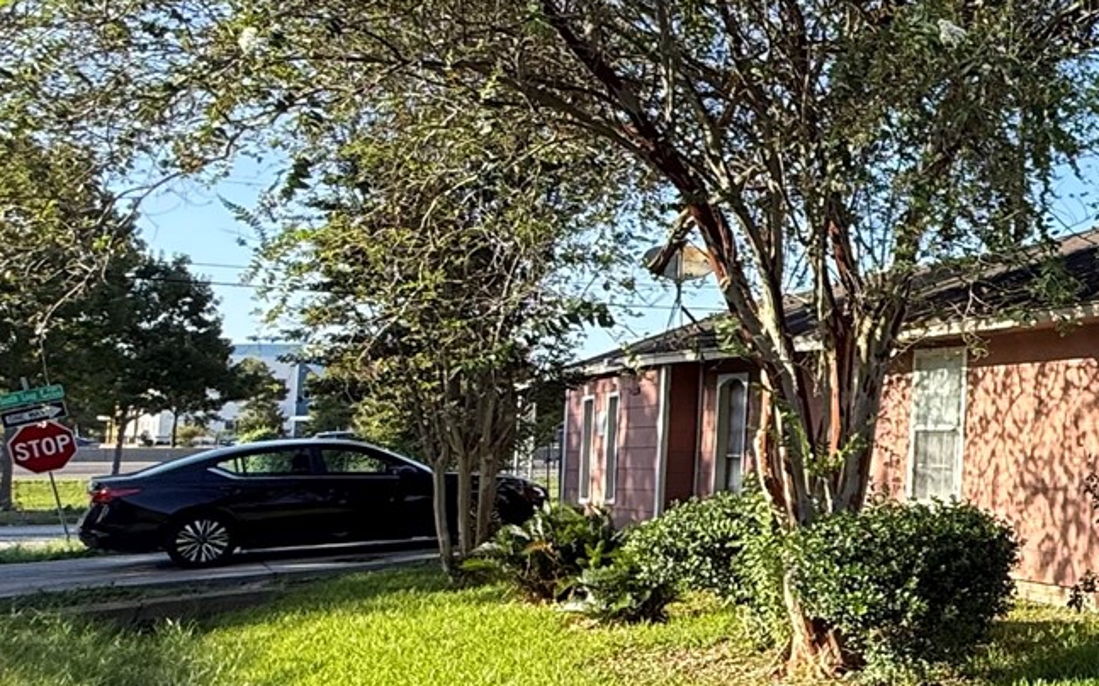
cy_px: 309
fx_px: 1407
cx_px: 1281
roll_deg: +0.2
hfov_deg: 34.9
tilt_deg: +5.8
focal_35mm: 47
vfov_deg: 27.4
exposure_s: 1/514
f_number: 2.2
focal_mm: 2.22
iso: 50
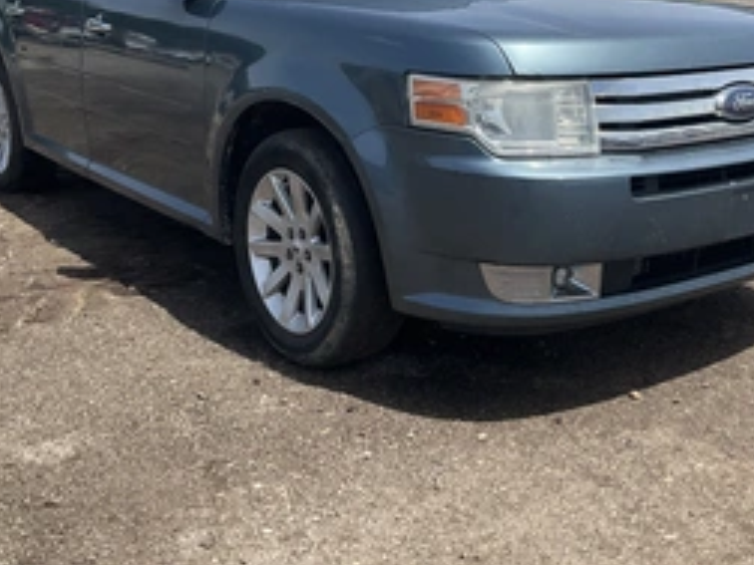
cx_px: 407
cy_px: 146
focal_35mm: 46
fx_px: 1002
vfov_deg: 31.0
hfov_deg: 41.2
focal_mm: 3
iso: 25
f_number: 1.8
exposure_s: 1/1786
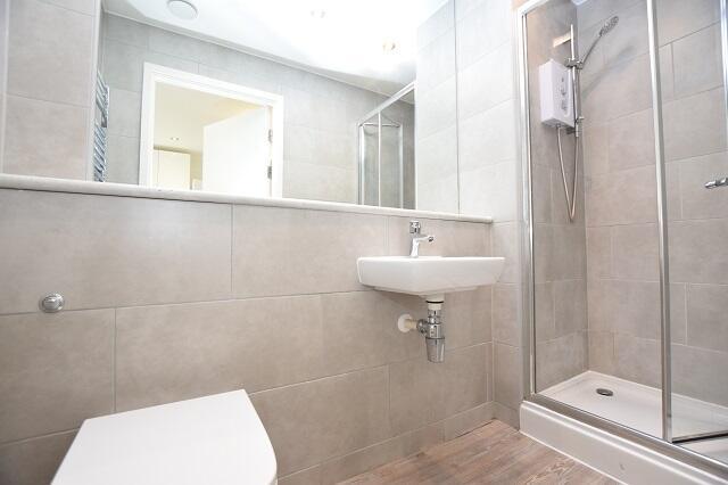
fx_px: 303
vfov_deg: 77.3
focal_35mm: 15
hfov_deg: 100.4
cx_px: 364
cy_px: 242
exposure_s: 1/80
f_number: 4.5
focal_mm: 10
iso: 800
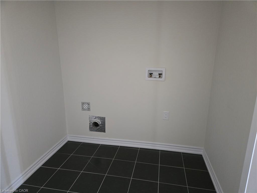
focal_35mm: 23
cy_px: 96
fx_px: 171
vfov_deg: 58.9
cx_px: 128
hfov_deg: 73.9
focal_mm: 5.4
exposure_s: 1/60
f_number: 1.8
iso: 1000
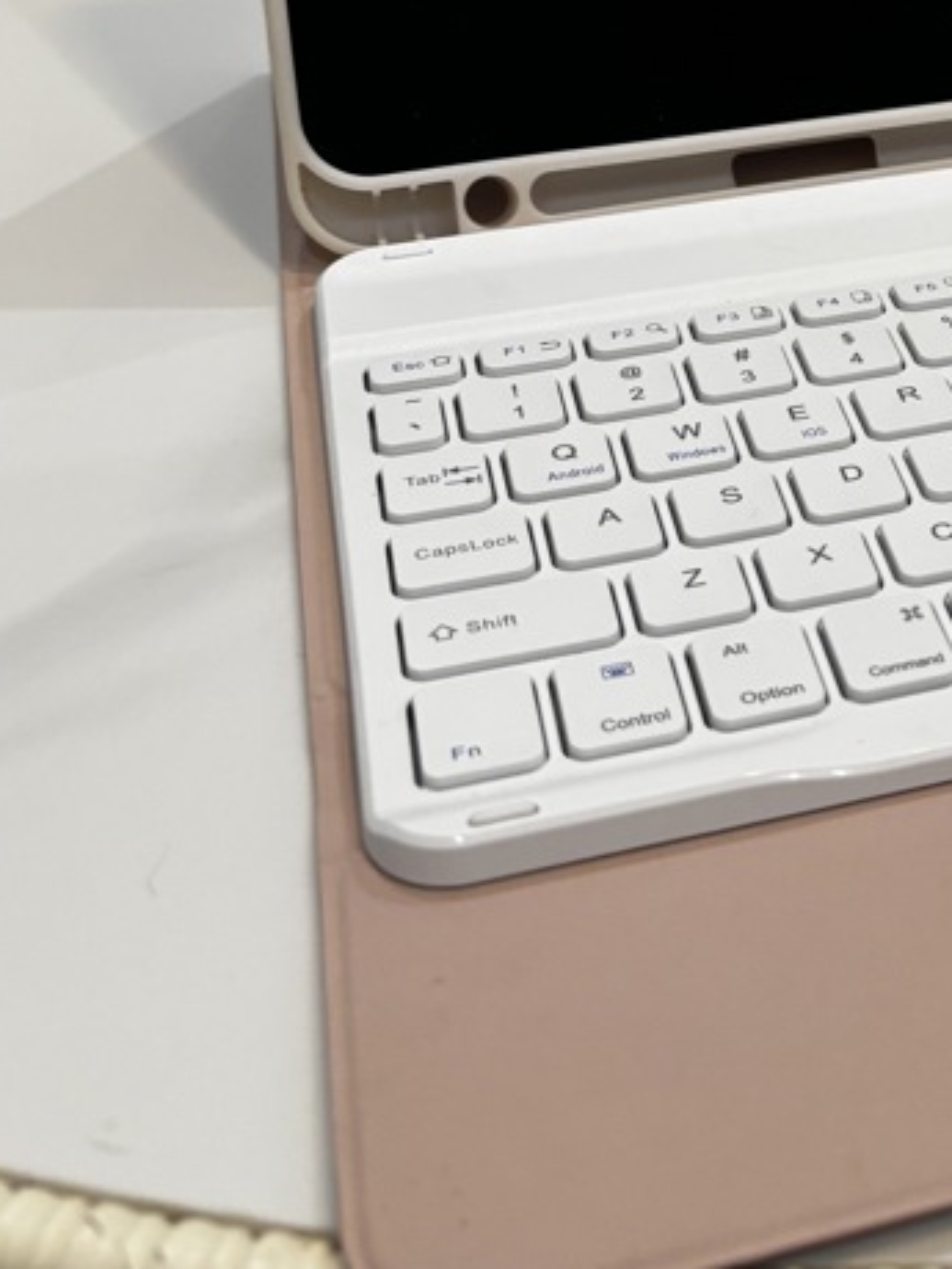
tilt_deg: -20.4
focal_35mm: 61
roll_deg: -3.8
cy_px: -22
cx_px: 1082
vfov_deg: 29.4
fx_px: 2237
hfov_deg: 22.5
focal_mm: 5.96
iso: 100
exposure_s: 1/60
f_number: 1.6
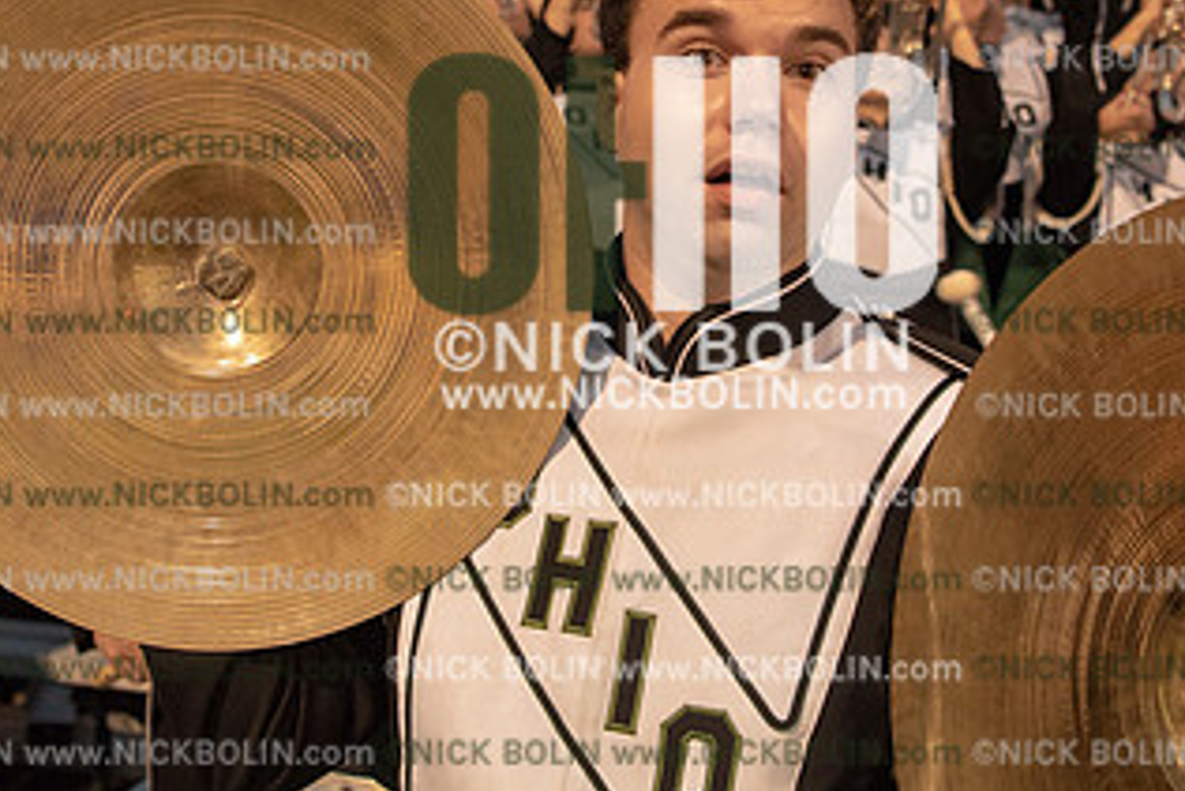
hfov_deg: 44.4
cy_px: 234
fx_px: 1449
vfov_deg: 30.2
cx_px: 671
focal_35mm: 44
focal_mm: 24
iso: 3200
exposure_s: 1/200
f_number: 3.2
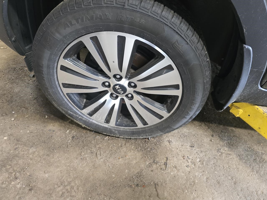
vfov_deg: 58.9
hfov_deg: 73.9
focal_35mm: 23
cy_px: 100
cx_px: 134
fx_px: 177
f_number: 1.7
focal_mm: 6.3
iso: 800
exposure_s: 1/60
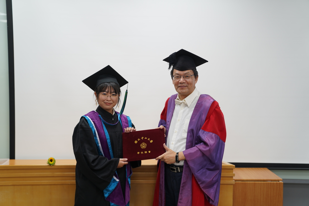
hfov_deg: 38.9
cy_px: 103
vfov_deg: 26.5
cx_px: 154
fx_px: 438
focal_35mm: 51
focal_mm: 51
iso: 200
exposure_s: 1/60
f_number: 2.8
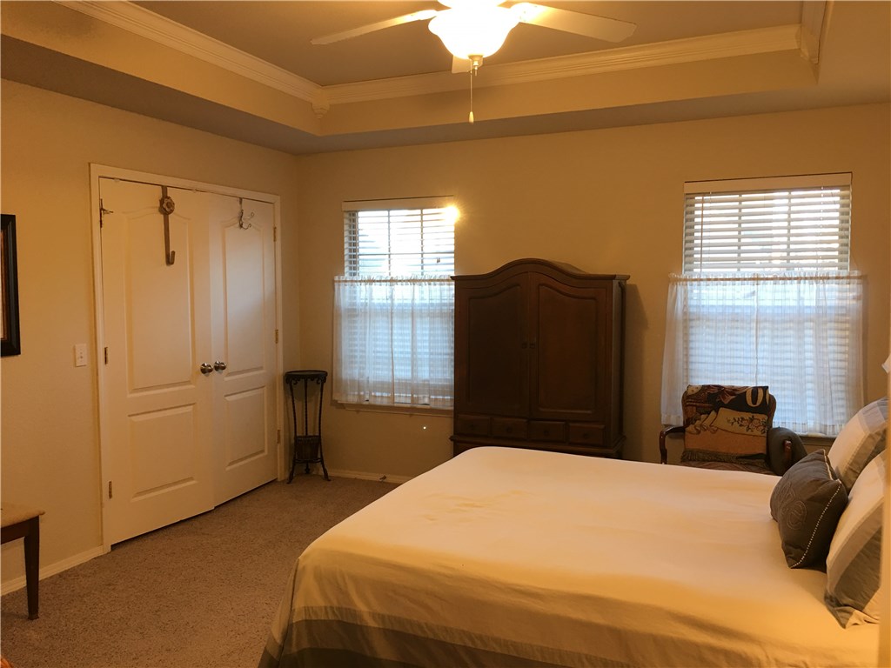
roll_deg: -0.2
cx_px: 446
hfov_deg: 61.7
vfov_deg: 48.2
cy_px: 334
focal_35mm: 29
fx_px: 746
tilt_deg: -2.9
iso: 40
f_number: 2.2
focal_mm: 4.15
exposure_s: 1/15
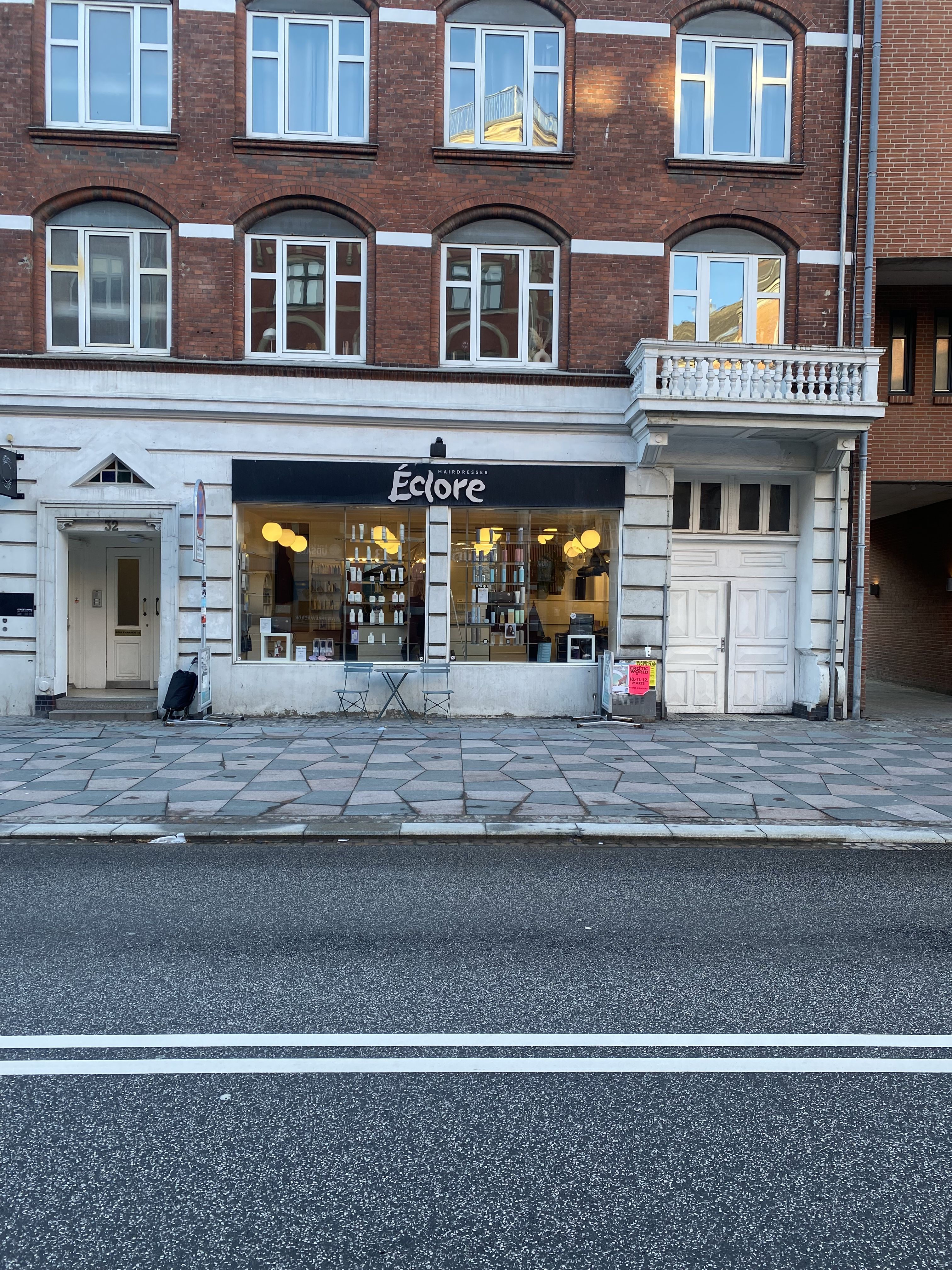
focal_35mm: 26
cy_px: 635
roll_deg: -2.1
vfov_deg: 67.3
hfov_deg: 53.1
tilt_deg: -0.4
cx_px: 476
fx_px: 953
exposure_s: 1/121
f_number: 1.8
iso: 40
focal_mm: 4.25
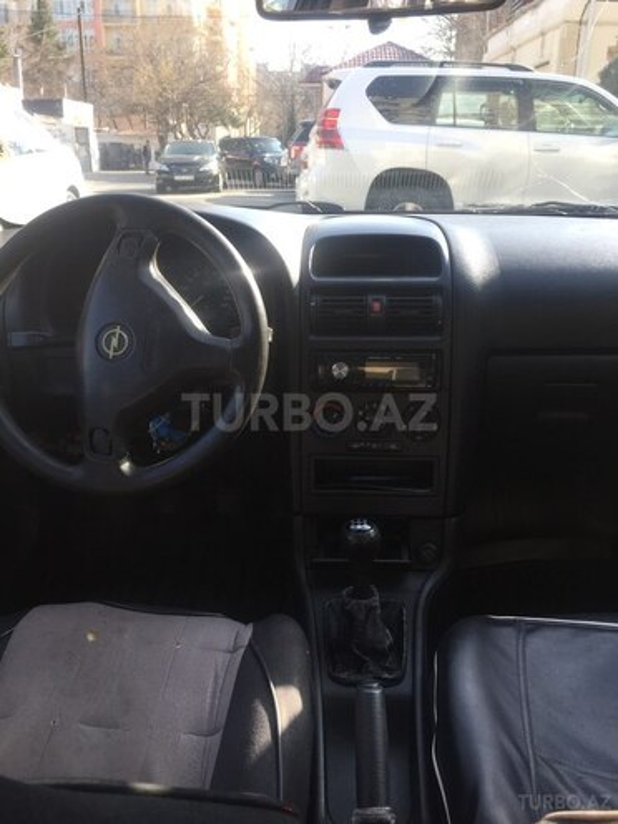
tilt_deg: -18.3
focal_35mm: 29
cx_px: 309
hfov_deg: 48.2
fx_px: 690
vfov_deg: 61.7
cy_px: 412
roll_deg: -2.1
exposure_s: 1/175
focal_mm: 4.15
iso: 32
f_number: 2.2
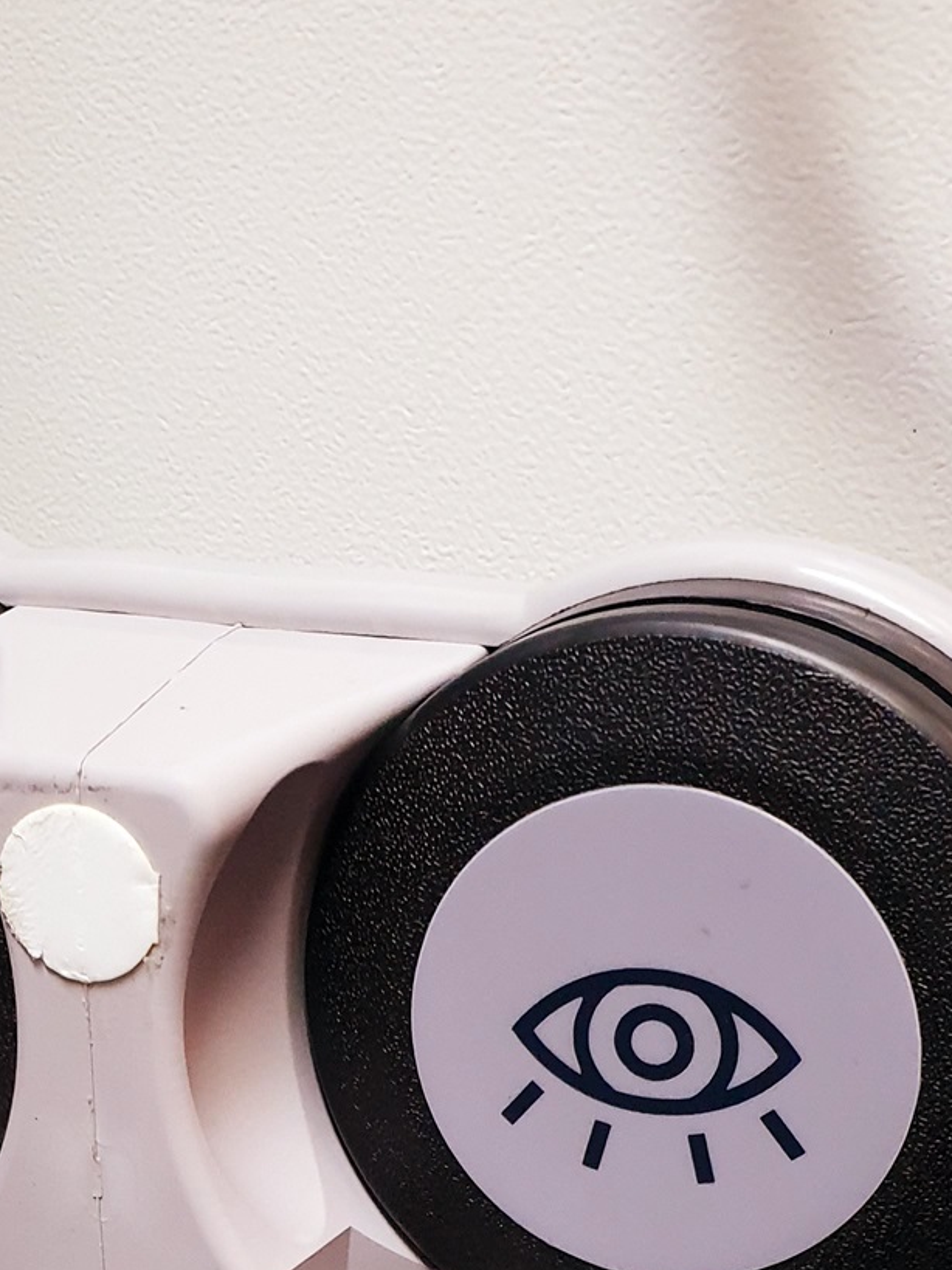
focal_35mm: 64
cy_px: 1411
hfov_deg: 22.6
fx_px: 2347
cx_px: 192
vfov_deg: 27.6
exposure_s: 1/50
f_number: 2.4
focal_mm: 4.3
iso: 250
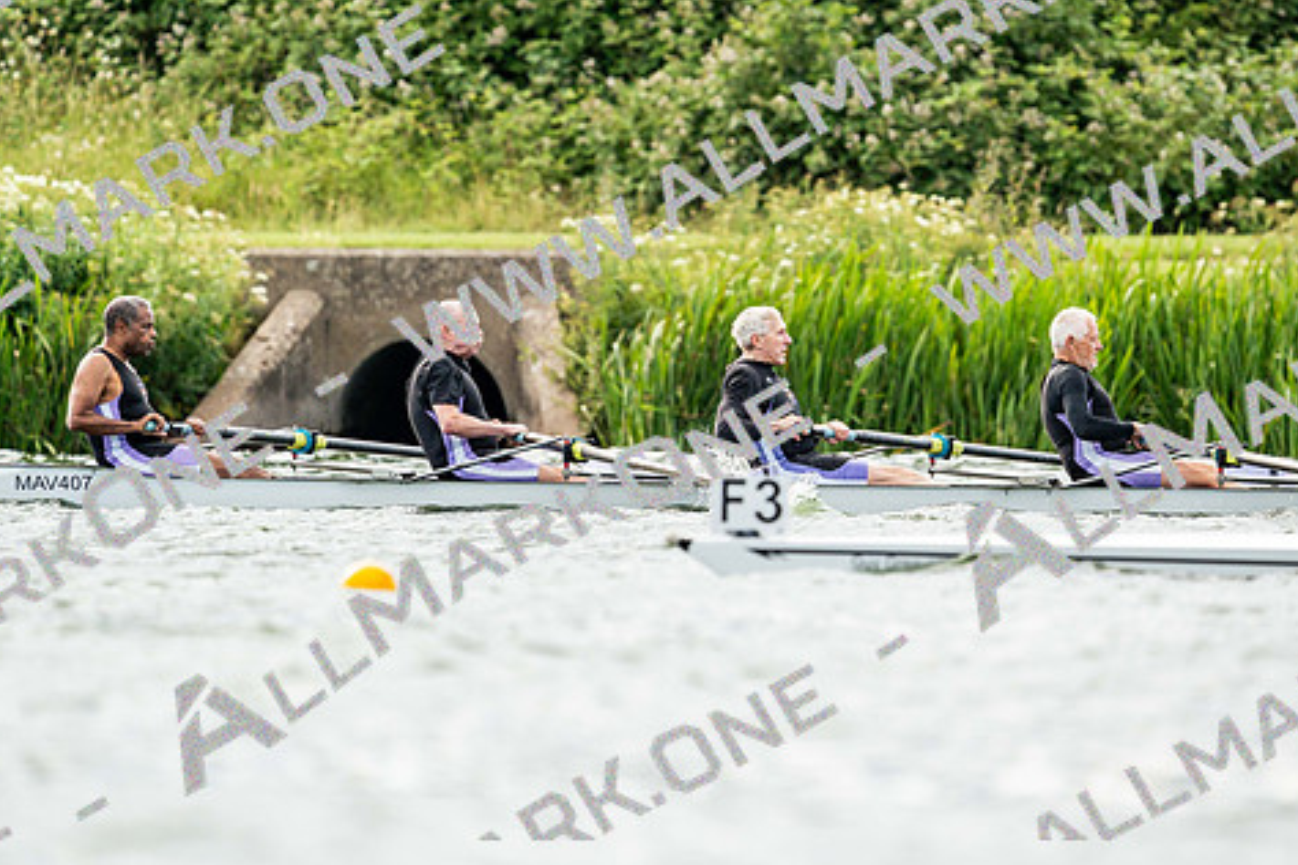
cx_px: 731
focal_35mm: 567
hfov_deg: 3.6
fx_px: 20442
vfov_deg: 2.4
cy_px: 371
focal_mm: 463
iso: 800
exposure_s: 1/2000
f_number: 6.3
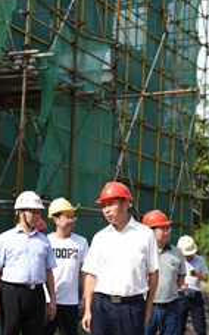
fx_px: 777
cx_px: 132
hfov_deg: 15.3
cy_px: 219
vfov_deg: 24.3
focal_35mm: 85
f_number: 2.8
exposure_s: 1/1600
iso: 125
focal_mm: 38
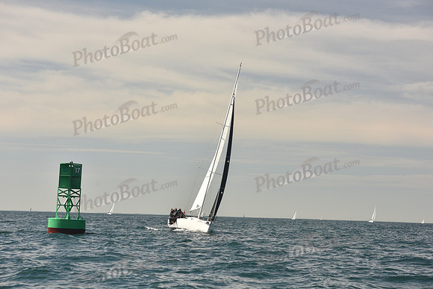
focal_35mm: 92
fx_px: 1107
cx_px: 216
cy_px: 144
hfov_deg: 22.1
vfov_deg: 14.9
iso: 250
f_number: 6.3
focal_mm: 92
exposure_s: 1/640
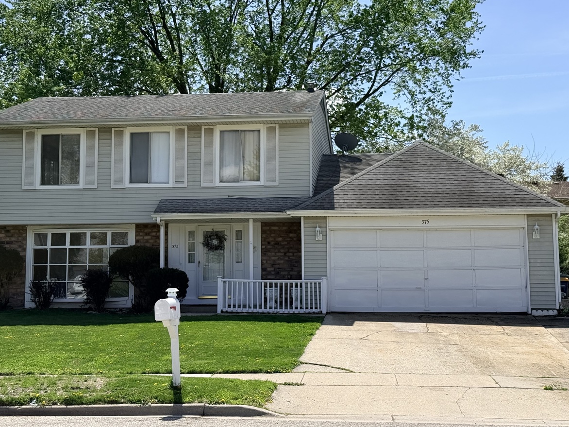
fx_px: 970
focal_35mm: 59
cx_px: 268
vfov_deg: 24.8
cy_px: 174
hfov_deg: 32.7
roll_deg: +0.2
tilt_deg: +7.2
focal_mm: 6.76
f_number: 1.78
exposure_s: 1/6536
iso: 100
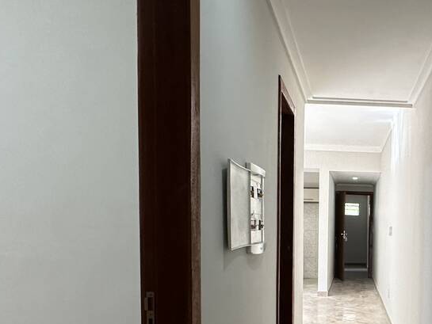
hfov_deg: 45.6
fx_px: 462
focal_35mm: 37
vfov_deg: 37.2
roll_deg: -1.0
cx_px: 386
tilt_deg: -2.8
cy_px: 262
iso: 250
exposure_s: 1/120
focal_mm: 2.22
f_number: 2.2
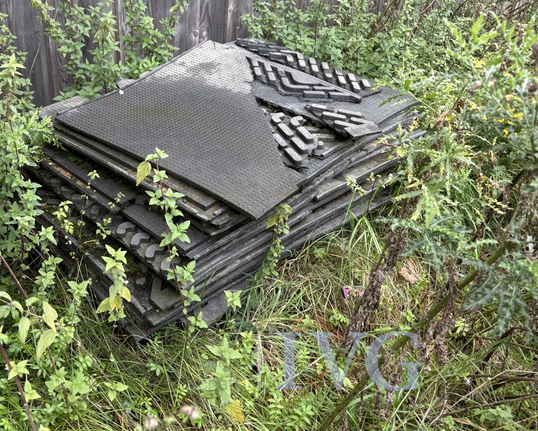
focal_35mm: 36
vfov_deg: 40.9
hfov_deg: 49.7
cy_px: 161
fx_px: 573
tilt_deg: -31.1
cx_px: 194
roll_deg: -1.6
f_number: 1.6
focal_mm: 5.96
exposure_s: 1/122
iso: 40
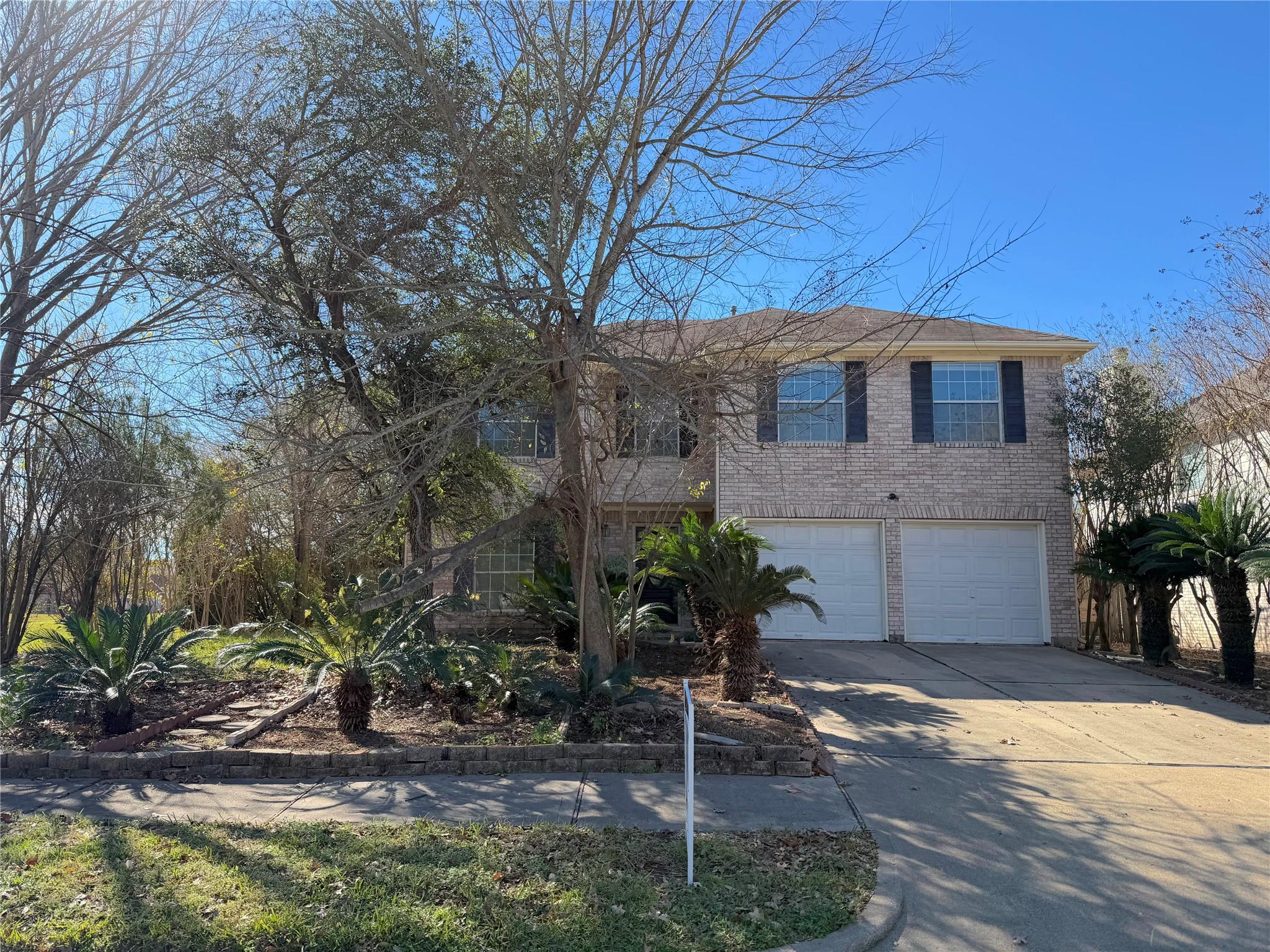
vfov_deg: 56.8
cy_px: 476
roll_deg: -0.8
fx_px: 881
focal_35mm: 24
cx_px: 635
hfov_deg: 71.6
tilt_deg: +8.0
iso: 80
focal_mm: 6.76
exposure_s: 1/1855
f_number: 1.78
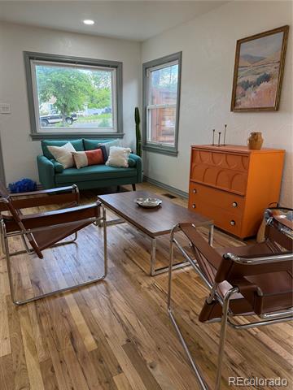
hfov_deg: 56.8
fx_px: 271
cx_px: 146
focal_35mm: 24
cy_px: 195
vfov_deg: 71.6
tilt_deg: -14.6
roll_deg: -1.2
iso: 160
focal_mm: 6.76
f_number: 1.78
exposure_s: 1/150
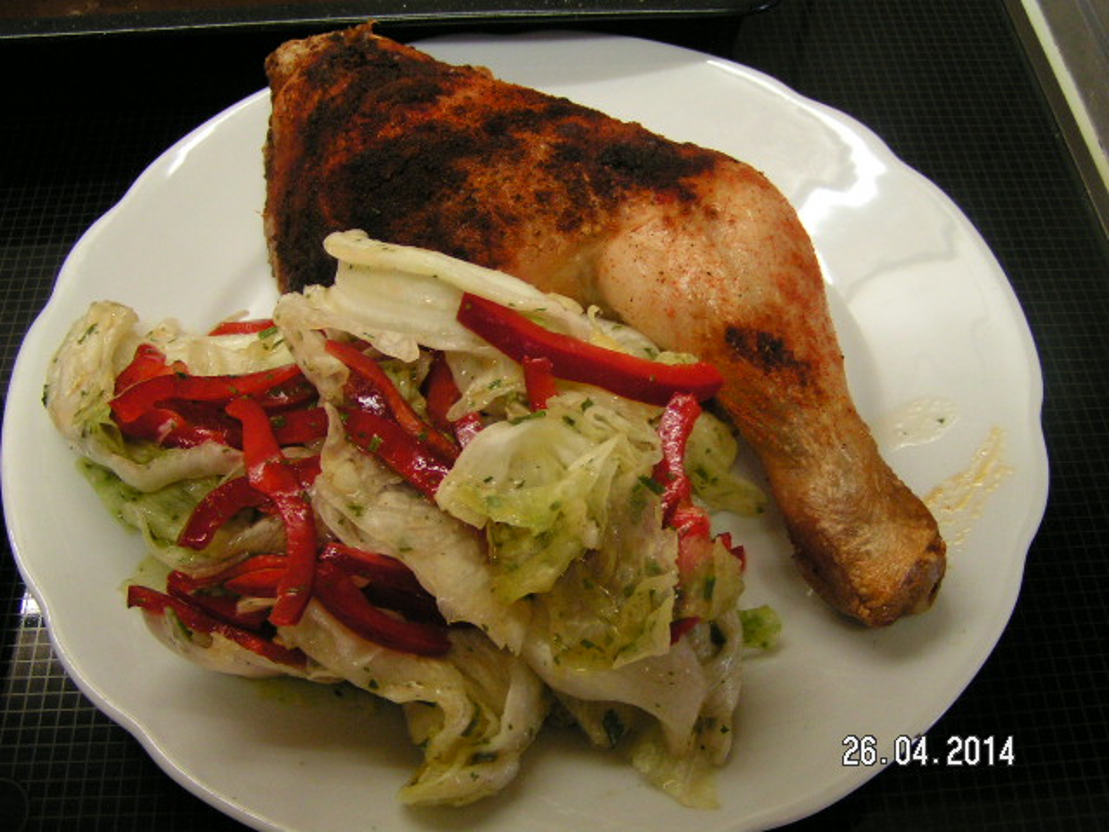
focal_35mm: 38
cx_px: 554
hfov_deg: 49.0
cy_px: 416
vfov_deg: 37.7
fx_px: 1217
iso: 200
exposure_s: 1/25
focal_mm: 5.8
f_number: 2.8
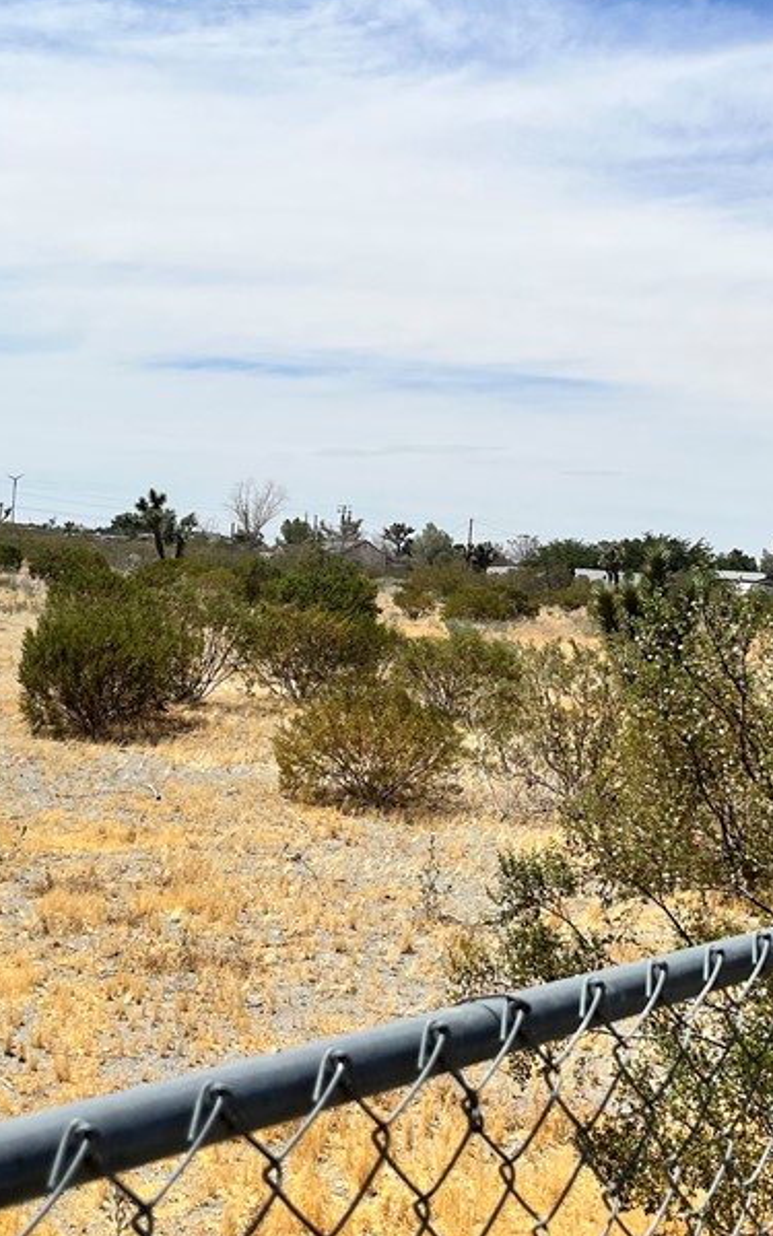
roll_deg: -5.5
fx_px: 1584
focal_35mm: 47
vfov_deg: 42.6
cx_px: 421
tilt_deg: -3.6
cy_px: 562
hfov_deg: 27.4
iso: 50
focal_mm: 5.1
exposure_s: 1/8403
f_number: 1.6
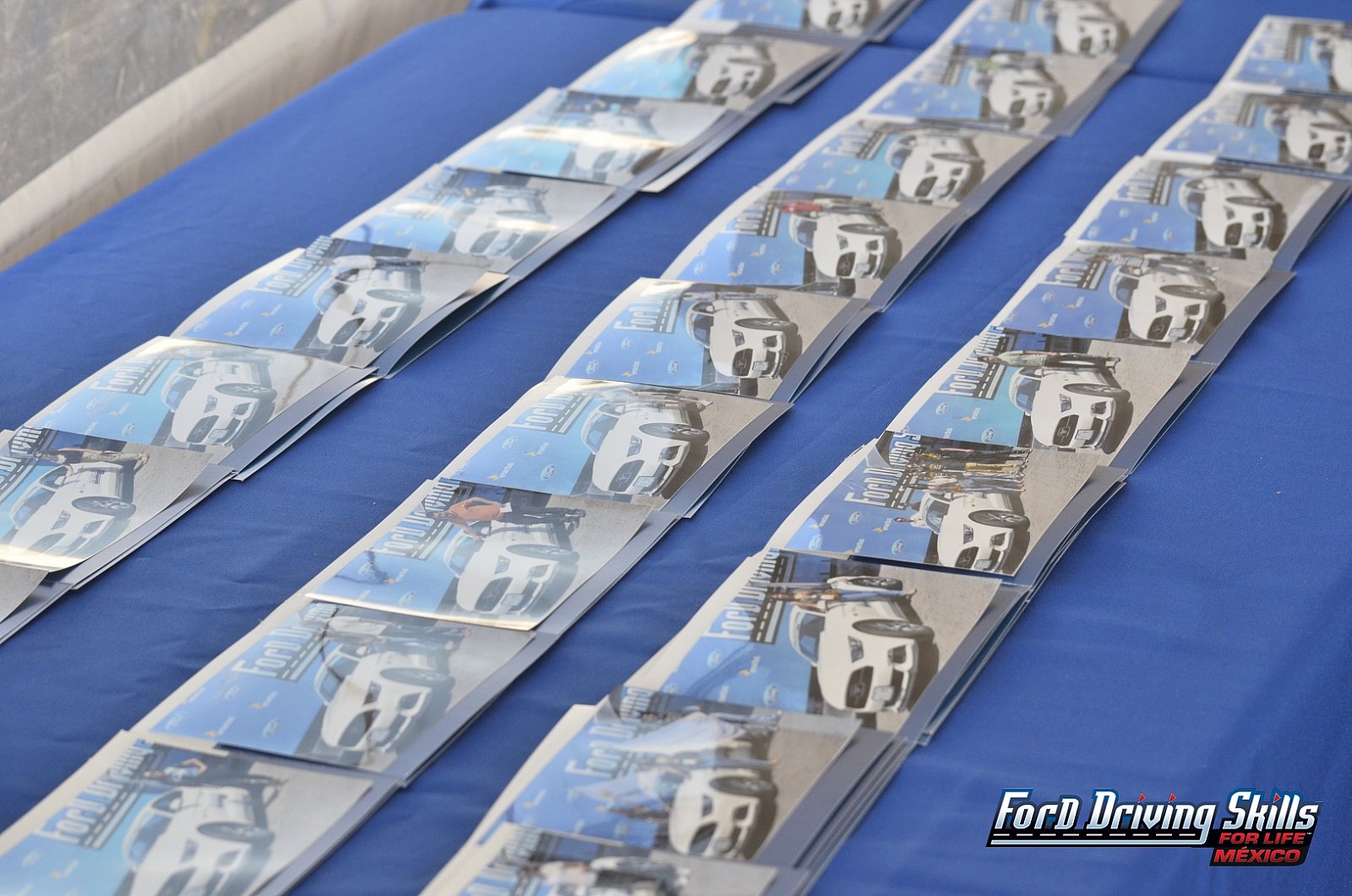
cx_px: 676
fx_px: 3937
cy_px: 448
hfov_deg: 19.5
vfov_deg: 13.0
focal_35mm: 105
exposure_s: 1/400
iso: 640
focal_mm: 70
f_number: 6.3
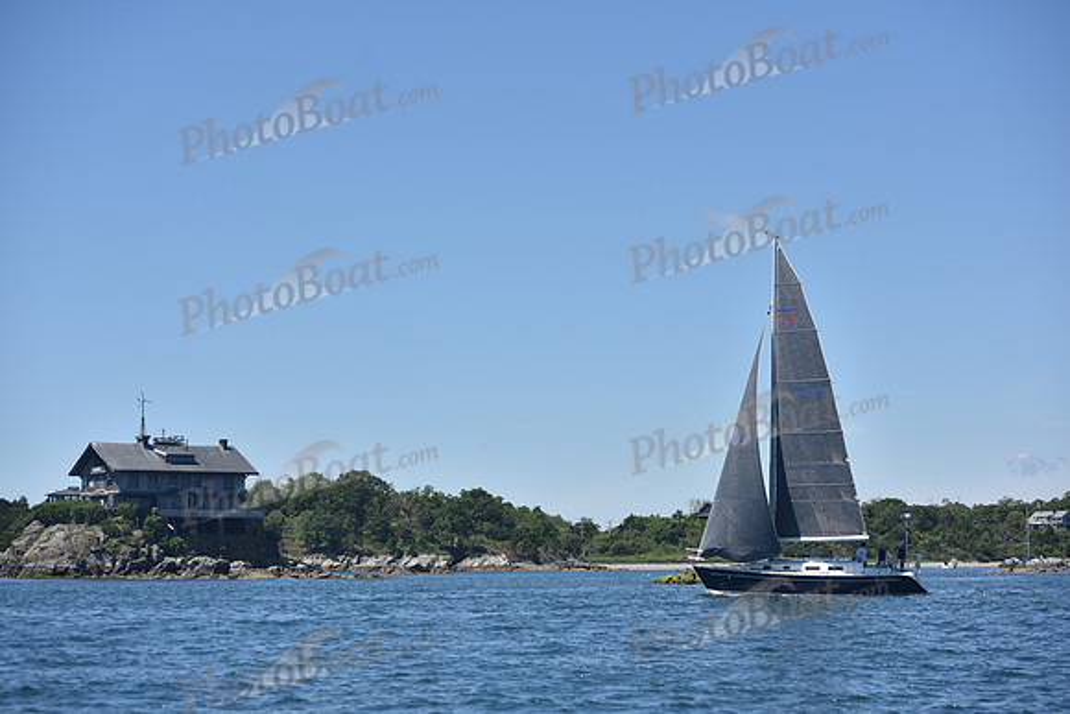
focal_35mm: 70
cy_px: 357
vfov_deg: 19.5
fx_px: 2081
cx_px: 535
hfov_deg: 28.8
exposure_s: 1/1000
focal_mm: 70
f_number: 5
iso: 200
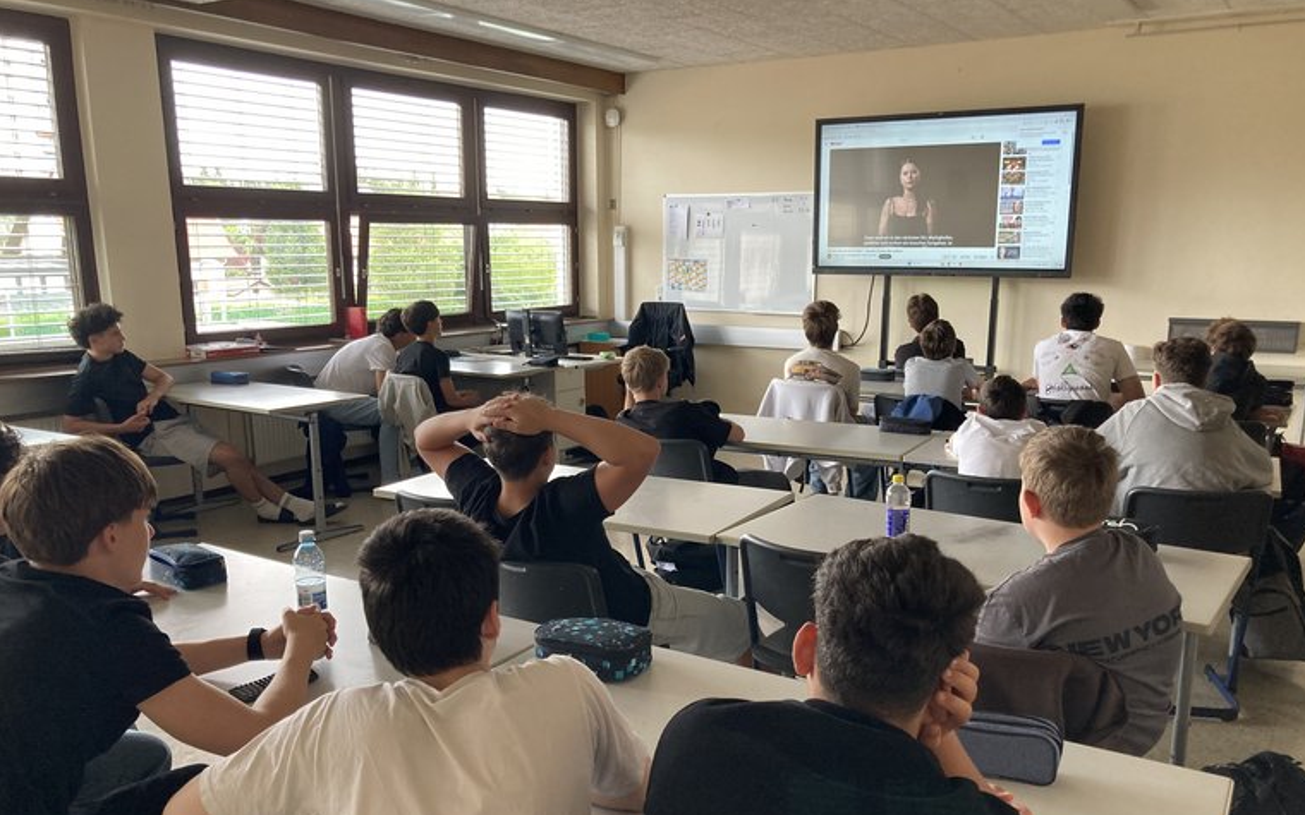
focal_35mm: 30
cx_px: 656
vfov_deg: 41.7
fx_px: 1067
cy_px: 482
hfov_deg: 62.9
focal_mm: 3.99
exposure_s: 1/60
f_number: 1.8
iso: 100
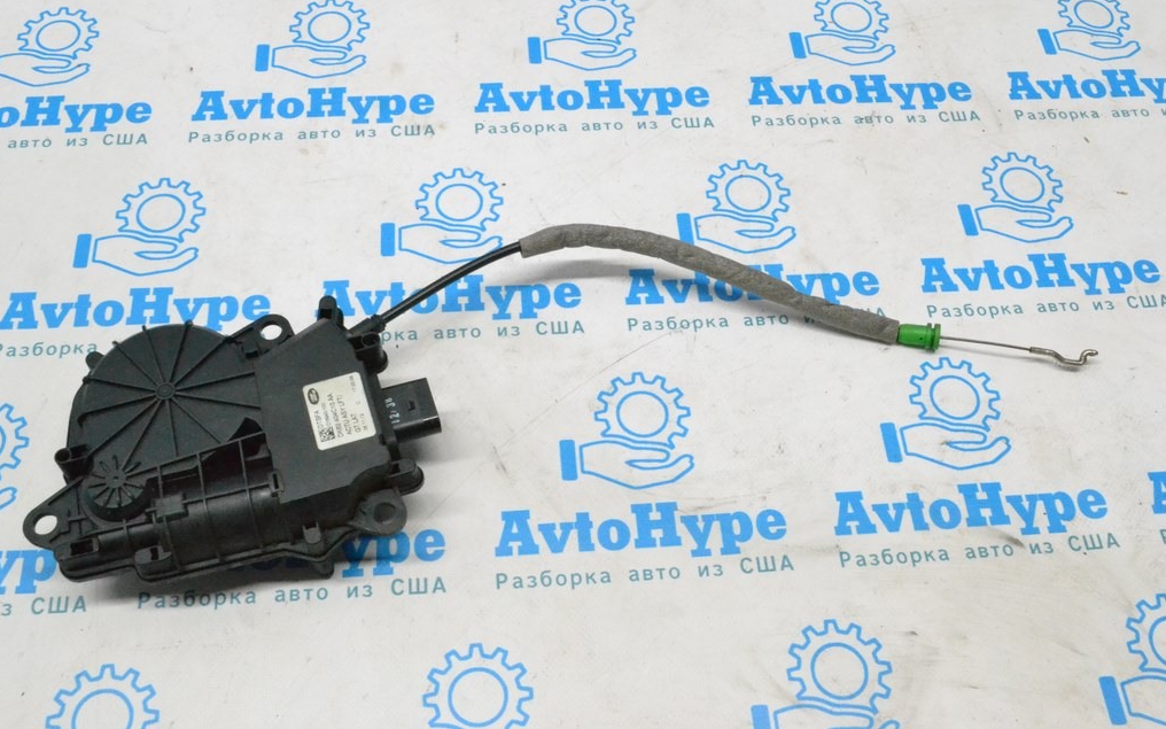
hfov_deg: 52.7
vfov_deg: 34.4
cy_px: 338
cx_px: 584
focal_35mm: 37
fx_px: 1176
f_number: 11
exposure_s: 1/160
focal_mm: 24
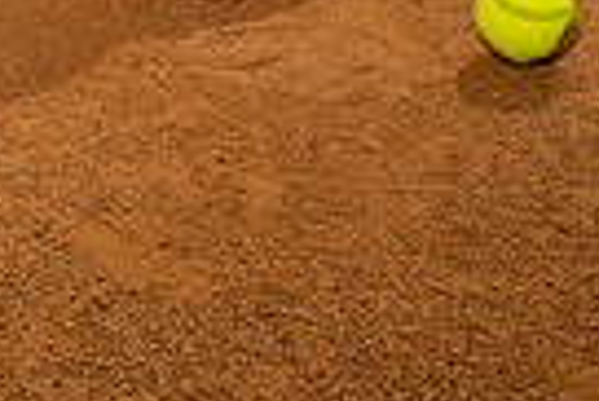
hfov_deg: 23.3
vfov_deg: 12.4
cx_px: 132
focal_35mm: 86
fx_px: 1432
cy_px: -573
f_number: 16
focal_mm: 26
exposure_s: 1/250
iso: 100
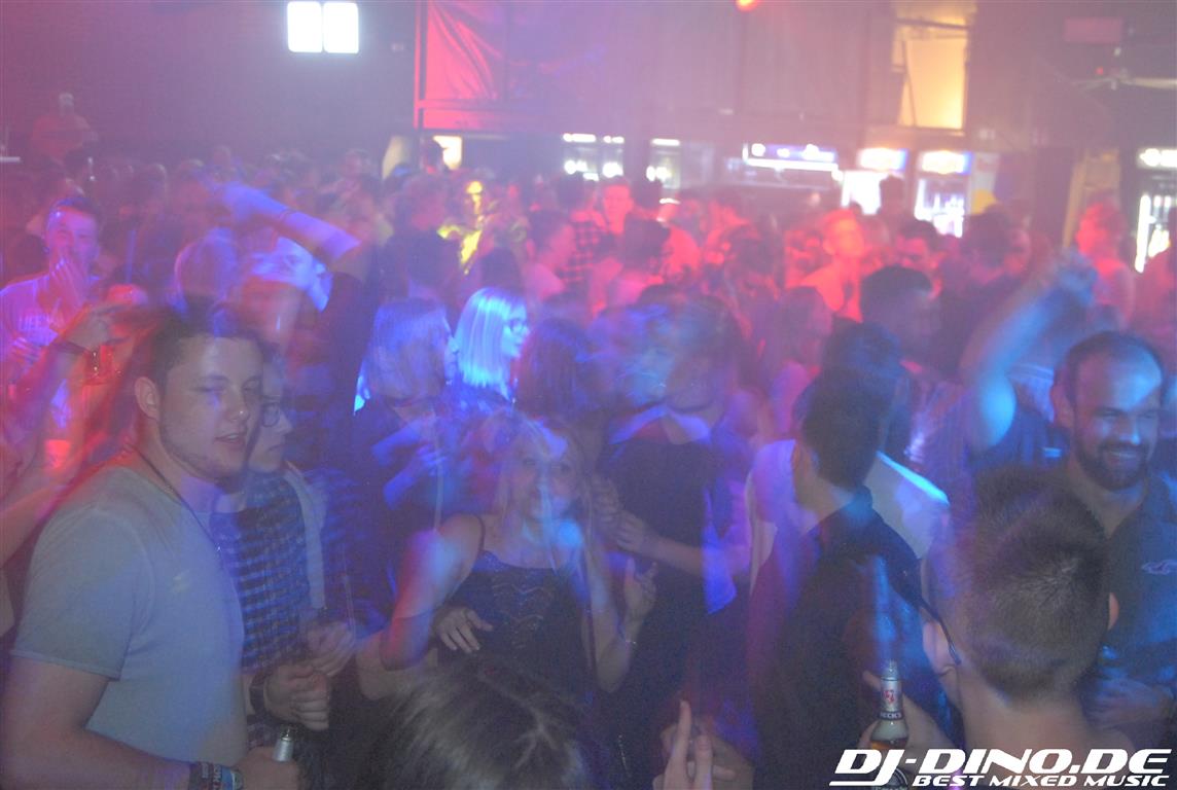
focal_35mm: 48
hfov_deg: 41.0
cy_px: 395
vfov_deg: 28.2
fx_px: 1573
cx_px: 588
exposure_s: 1/2
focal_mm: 32
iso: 1600
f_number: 5.6
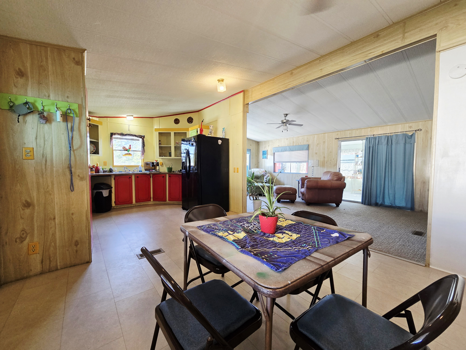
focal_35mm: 13
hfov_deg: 106.2
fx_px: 175
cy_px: 175
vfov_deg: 89.9
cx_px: 233
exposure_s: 1/60.2
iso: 160
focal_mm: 2.2
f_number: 2.2
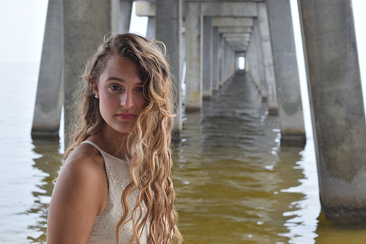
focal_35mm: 82
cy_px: 122
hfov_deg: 24.6
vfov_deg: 16.6
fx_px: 839
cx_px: 183
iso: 400
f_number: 8
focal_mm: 55
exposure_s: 1/250
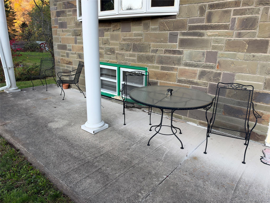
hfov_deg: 71.6
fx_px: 187
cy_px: 102
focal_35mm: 24
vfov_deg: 56.8
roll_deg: -1.7
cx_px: 135
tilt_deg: -16.6
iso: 64
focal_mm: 6.93
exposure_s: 1/356
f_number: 1.8
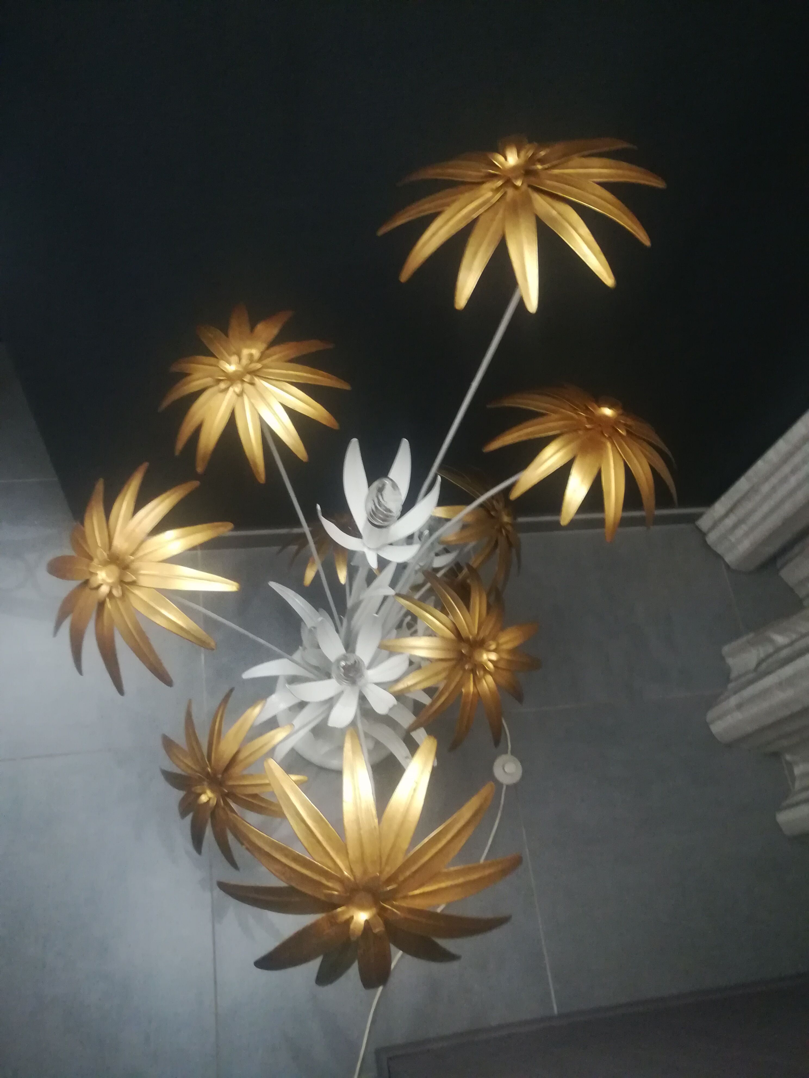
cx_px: 404
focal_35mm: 26
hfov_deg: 53.1
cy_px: 539
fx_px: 810
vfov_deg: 67.3
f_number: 2.2
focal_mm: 3.83
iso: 800
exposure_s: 1/14.3
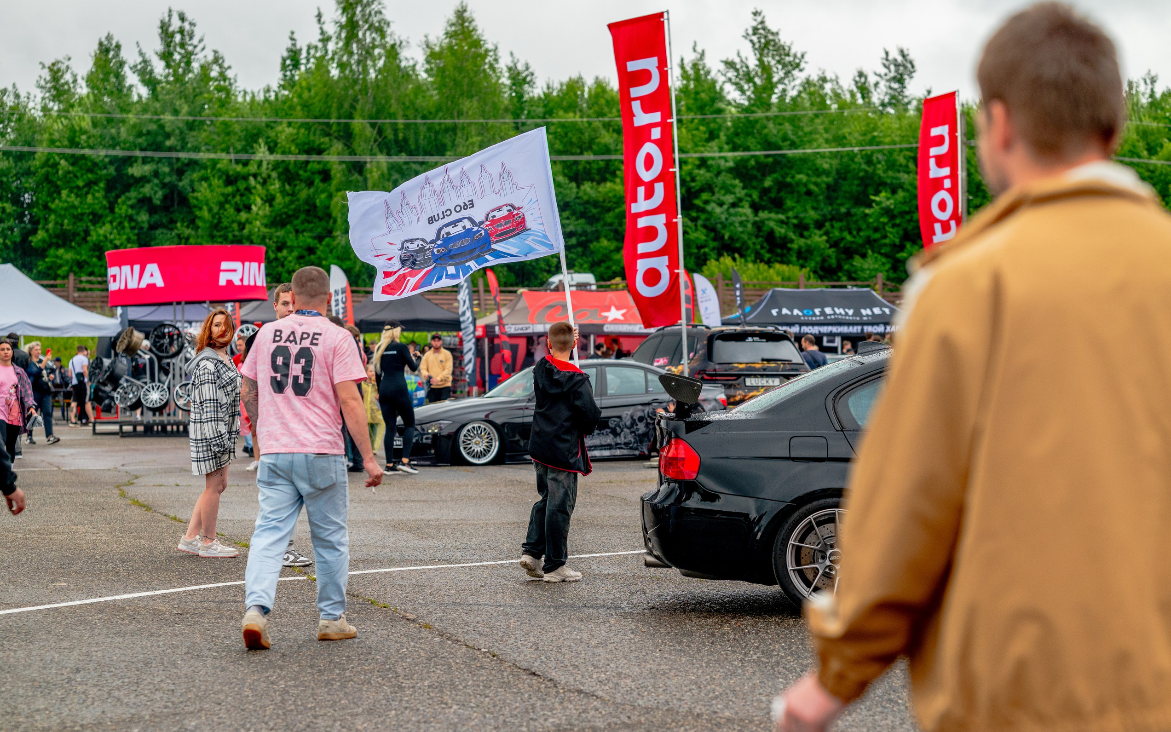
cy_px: 355
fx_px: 2840
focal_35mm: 89
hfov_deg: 23.3
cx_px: 589
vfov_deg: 14.7
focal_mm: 85
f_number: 3.5
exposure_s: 1/800
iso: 400
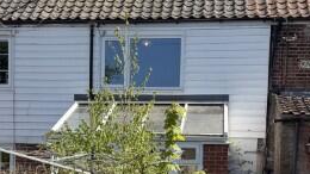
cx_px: 95
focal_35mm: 103
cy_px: 209
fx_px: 846
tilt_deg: -4.7
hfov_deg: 20.7
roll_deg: -0.2
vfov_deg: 11.5
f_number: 1.78
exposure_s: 1/2703
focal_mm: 6.76
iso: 80
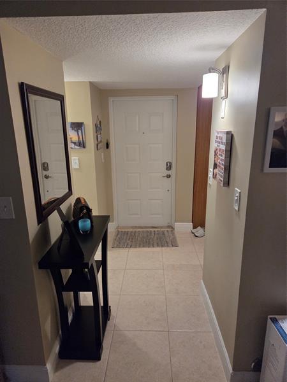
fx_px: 254
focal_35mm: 23
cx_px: 144
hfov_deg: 58.9
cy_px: 191
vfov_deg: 73.9
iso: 400
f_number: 1.8
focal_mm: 5.4
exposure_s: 1/120
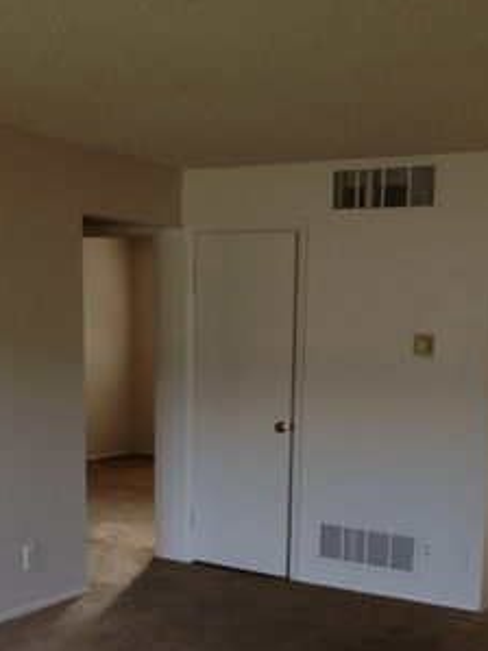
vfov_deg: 35.2
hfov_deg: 27.4
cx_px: 301
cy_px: 503
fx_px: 997
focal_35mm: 53
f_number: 2.4
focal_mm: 4.12
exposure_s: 1/30
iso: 64
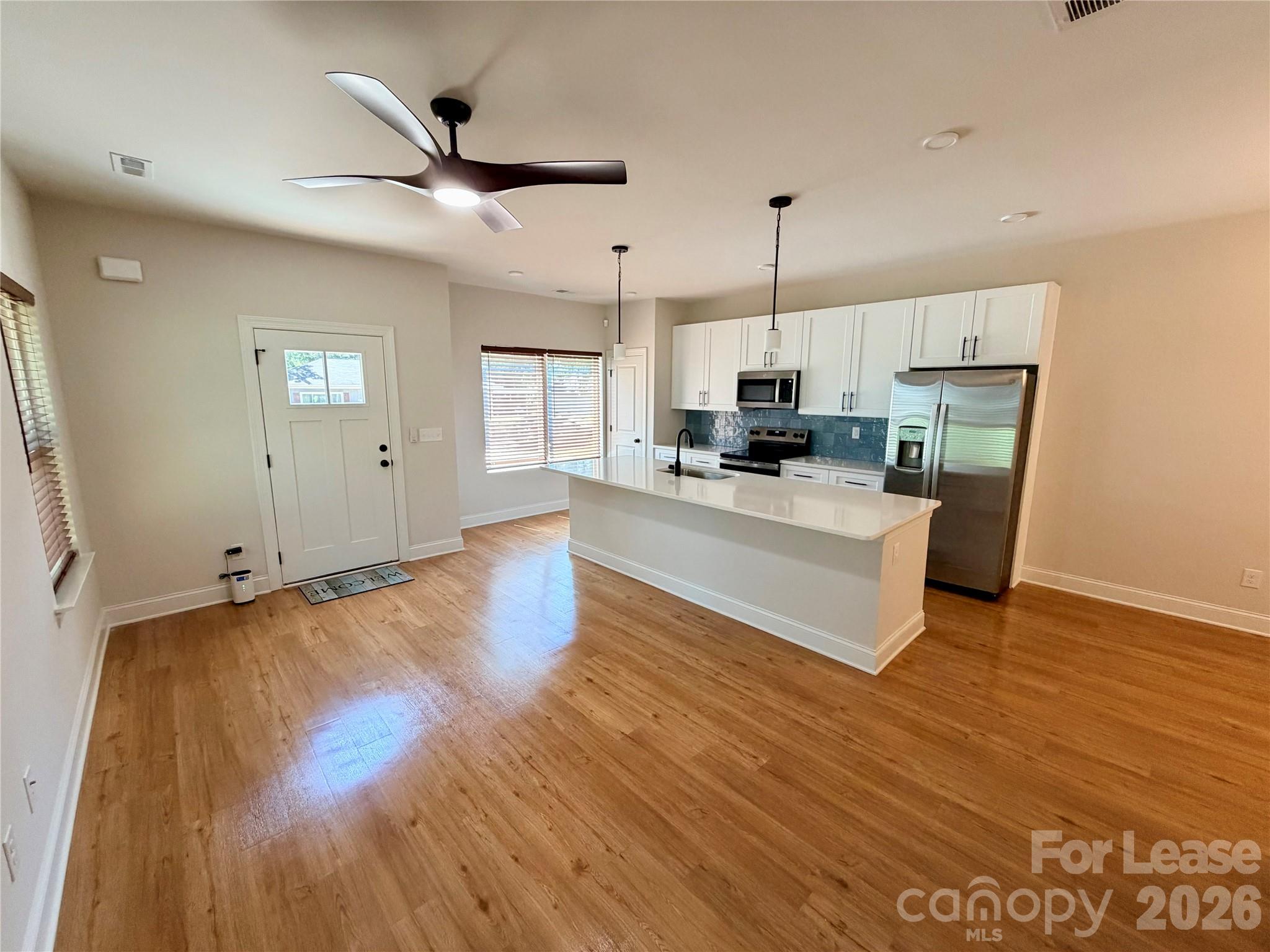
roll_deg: -0.2
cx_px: 635
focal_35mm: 14
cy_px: 476
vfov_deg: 85.7
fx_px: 514
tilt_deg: -10.7
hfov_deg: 102.1
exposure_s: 1/120
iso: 320
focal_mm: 2.22
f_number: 2.2
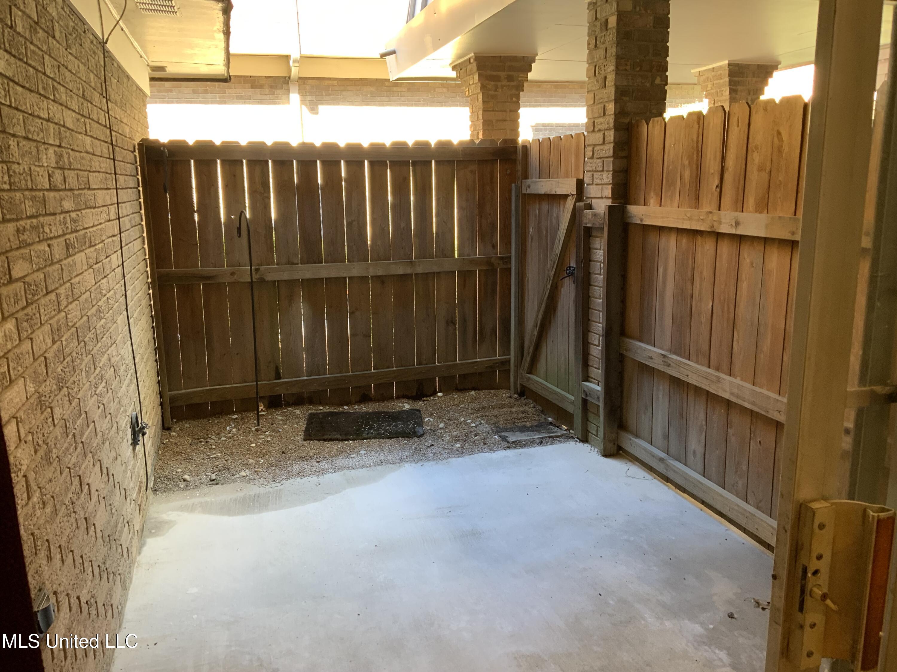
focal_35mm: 29
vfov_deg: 48.2
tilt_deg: -13.0
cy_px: 336
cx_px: 448
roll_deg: +0.5
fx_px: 751
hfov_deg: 61.7
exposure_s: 1/60
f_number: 1.8
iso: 80
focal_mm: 3
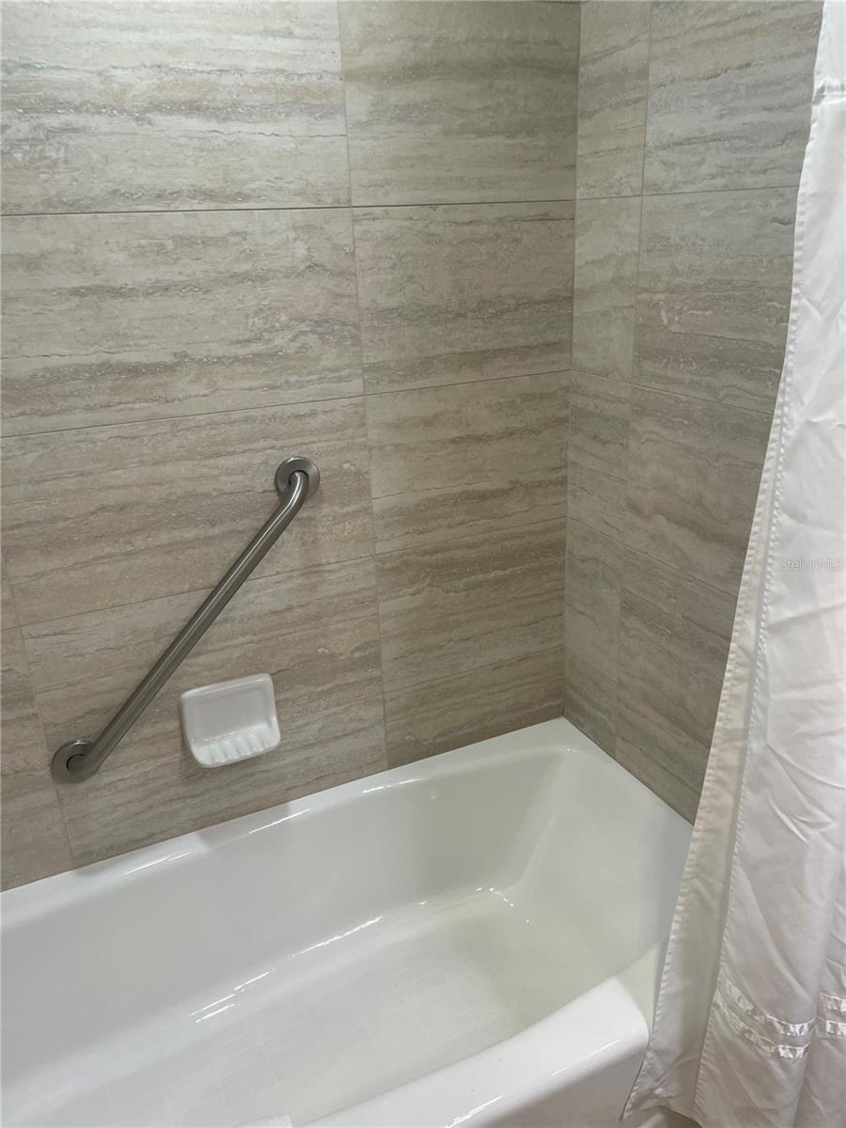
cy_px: 564
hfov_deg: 53.1
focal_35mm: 26
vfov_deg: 67.3
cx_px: 423
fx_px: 847
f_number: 1.6
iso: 80
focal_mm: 4.2
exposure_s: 1/120
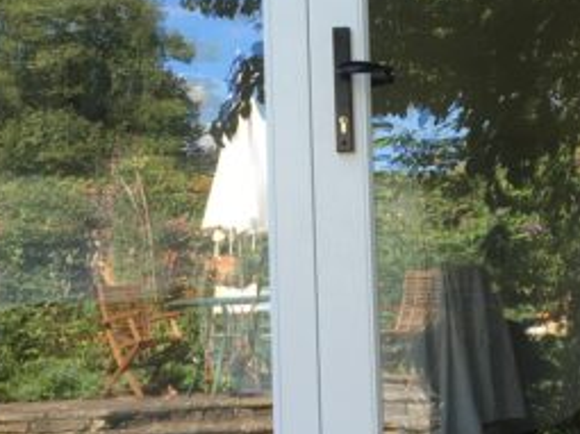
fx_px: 1524
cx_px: 332
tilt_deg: +8.4
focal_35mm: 91
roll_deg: +0.9
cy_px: 84
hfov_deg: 21.5
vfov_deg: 16.1
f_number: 2.2
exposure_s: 1/143
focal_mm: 4.15
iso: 25
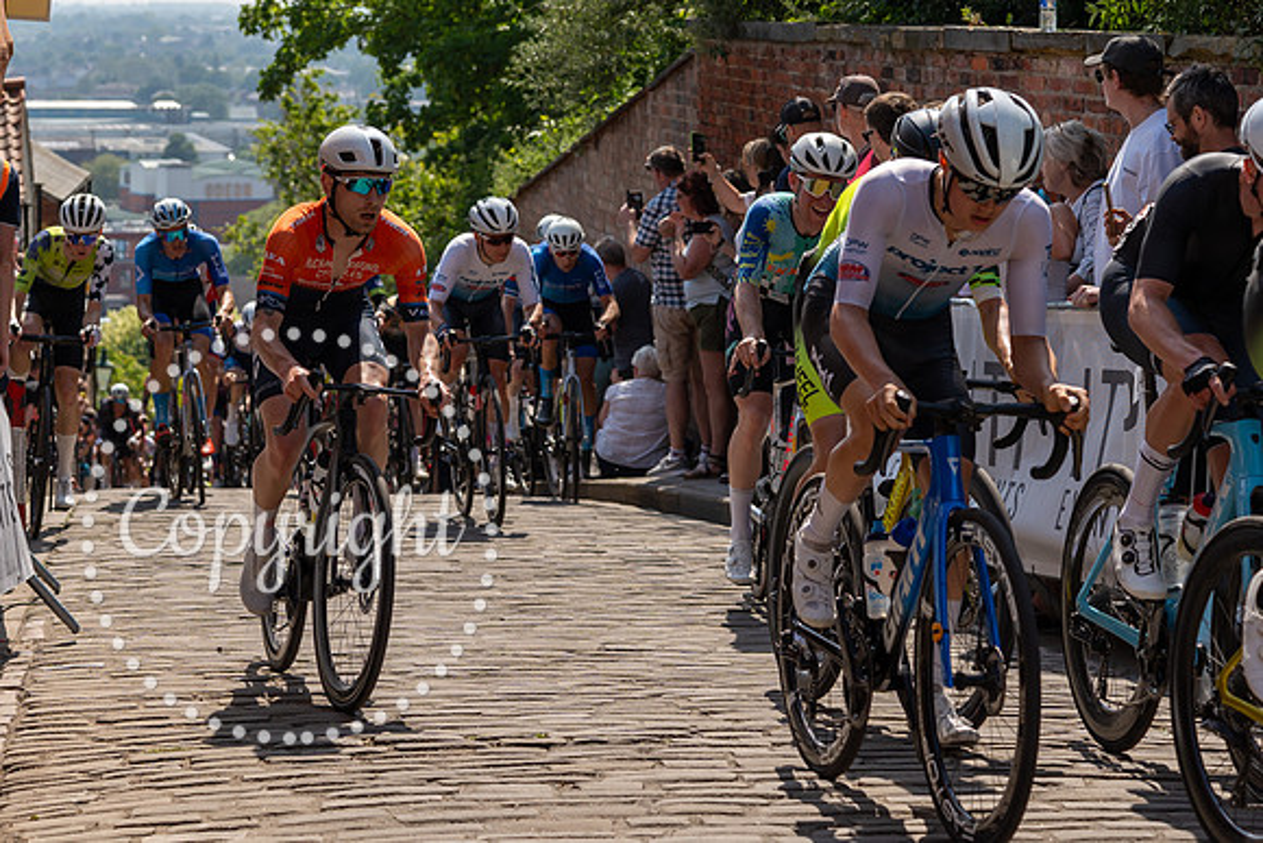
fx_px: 3585
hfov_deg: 19.9
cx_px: 356
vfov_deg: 13.3
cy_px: 148
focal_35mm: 102
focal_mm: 62
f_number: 4
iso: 160
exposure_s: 1/1600
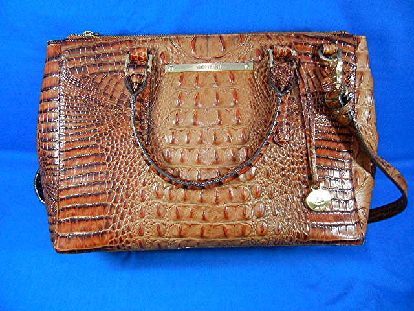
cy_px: 156
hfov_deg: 60.0
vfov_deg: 46.8
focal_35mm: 30
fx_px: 359
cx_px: 207
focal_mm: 5.4
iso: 398
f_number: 3.5
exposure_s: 1/30
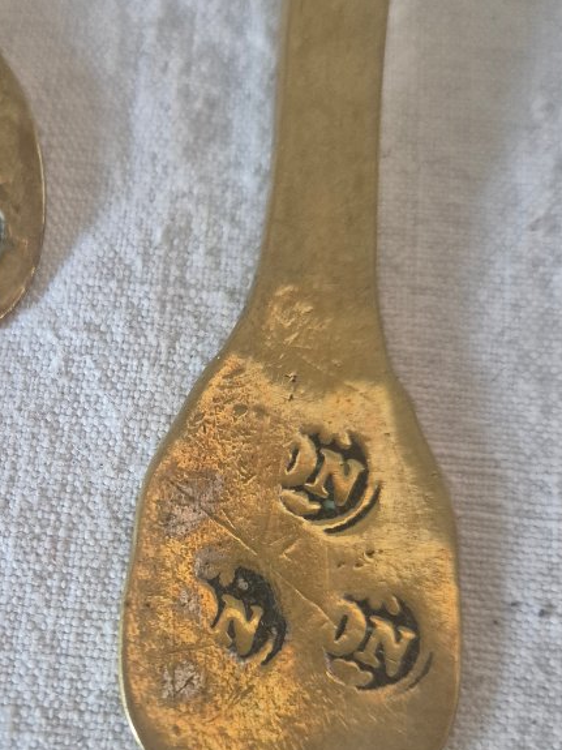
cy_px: 506
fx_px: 1039
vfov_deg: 39.2
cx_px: 96
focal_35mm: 48
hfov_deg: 29.4
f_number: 1.8
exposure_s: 1/100
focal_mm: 5.4
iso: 1000
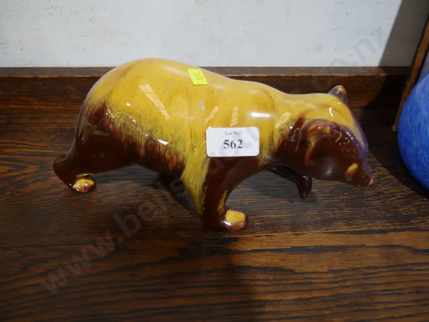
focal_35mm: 30
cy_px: 161
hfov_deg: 59.9
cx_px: 214
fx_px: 372
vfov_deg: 46.8
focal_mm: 15
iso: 320
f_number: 3.6
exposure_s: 1/60
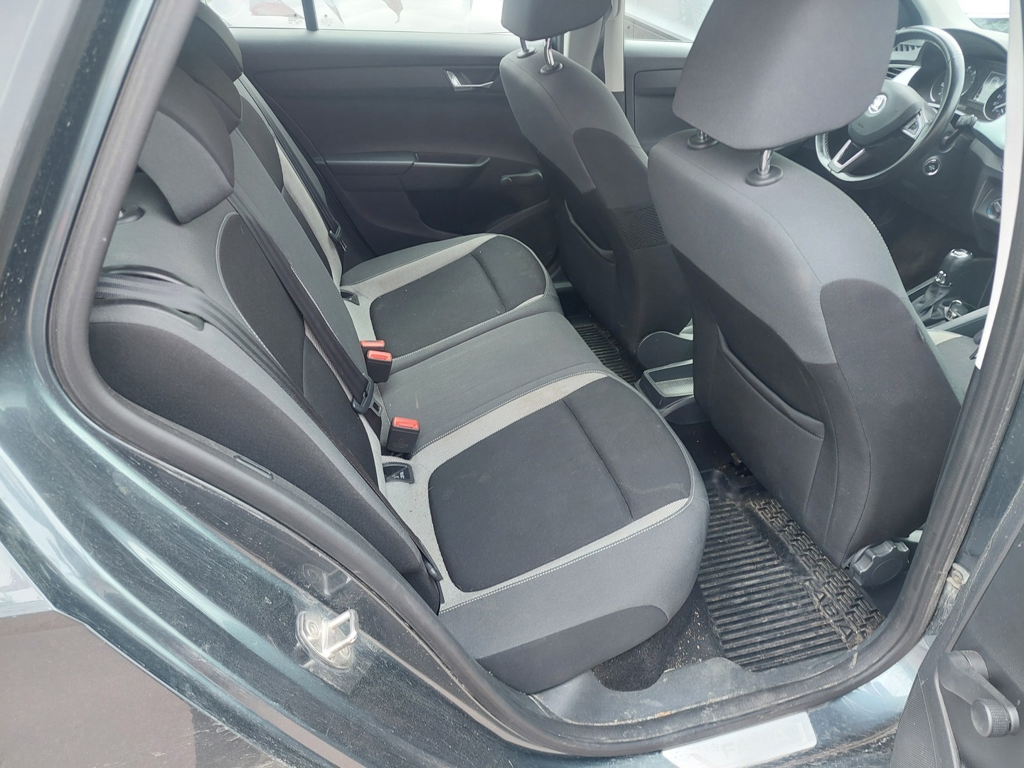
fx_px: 740
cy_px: 384
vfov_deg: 54.9
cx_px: 512
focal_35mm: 25
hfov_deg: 69.4
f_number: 1.8
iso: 64
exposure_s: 1/50
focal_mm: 5.23
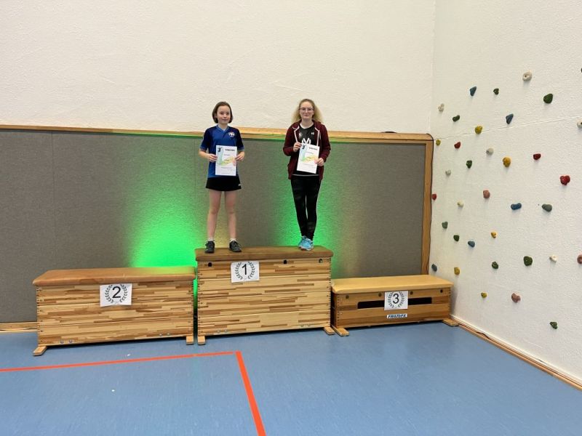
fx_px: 437
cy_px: 218
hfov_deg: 67.3
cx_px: 291
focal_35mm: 26
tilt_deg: -6.0
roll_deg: -1.1
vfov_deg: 53.1
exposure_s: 1/50
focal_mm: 5.1
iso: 80
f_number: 1.6
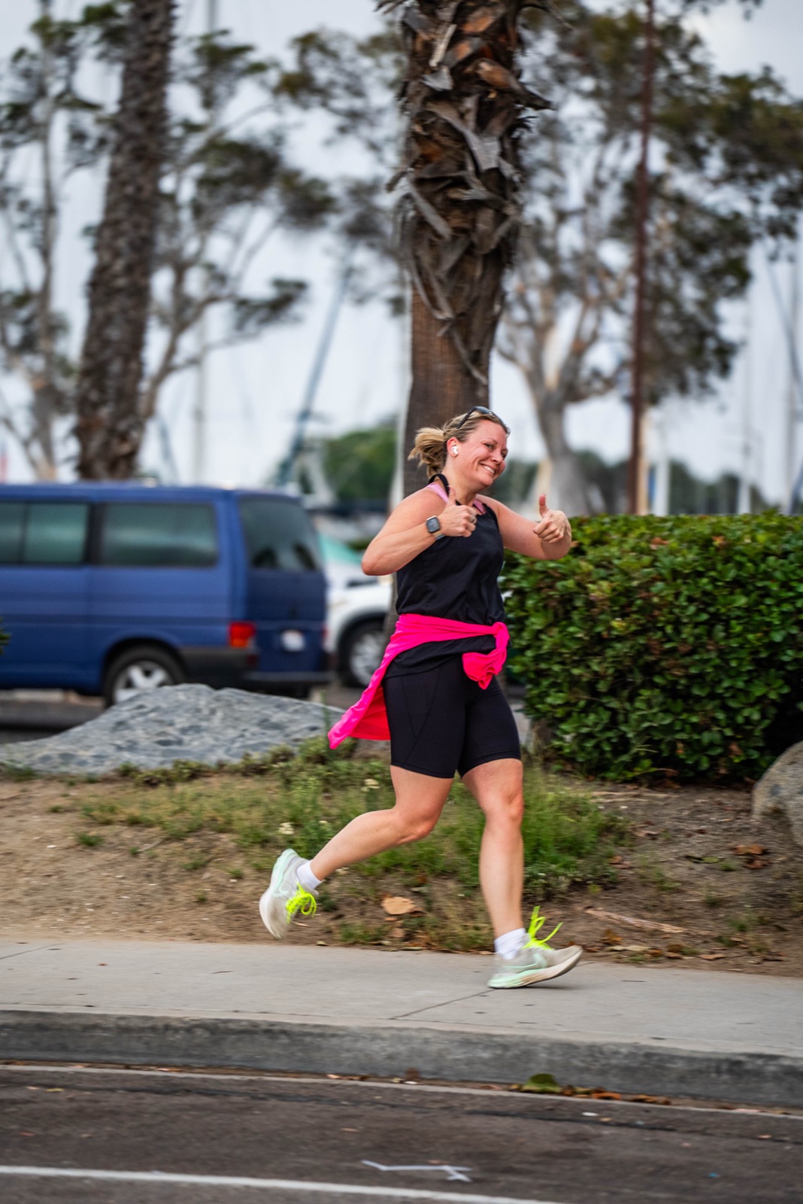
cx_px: 402
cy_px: 602
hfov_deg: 9.2
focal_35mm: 150
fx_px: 5014
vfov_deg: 13.7
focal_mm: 150
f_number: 2.8
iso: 800
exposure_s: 1/200
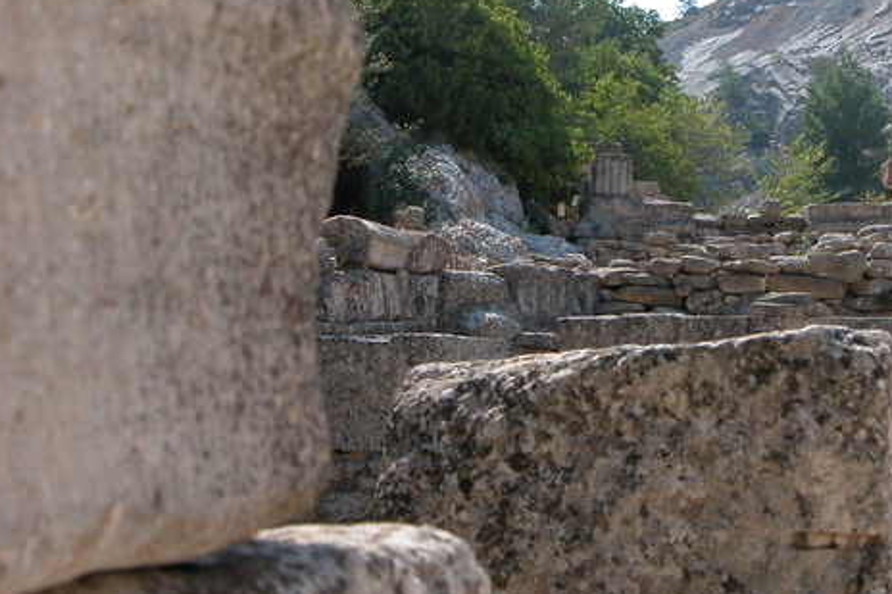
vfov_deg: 12.2
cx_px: 596
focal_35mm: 112
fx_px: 2774
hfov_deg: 18.2
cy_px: 221
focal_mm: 19.9
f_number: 6.1
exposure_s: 1/216
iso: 100
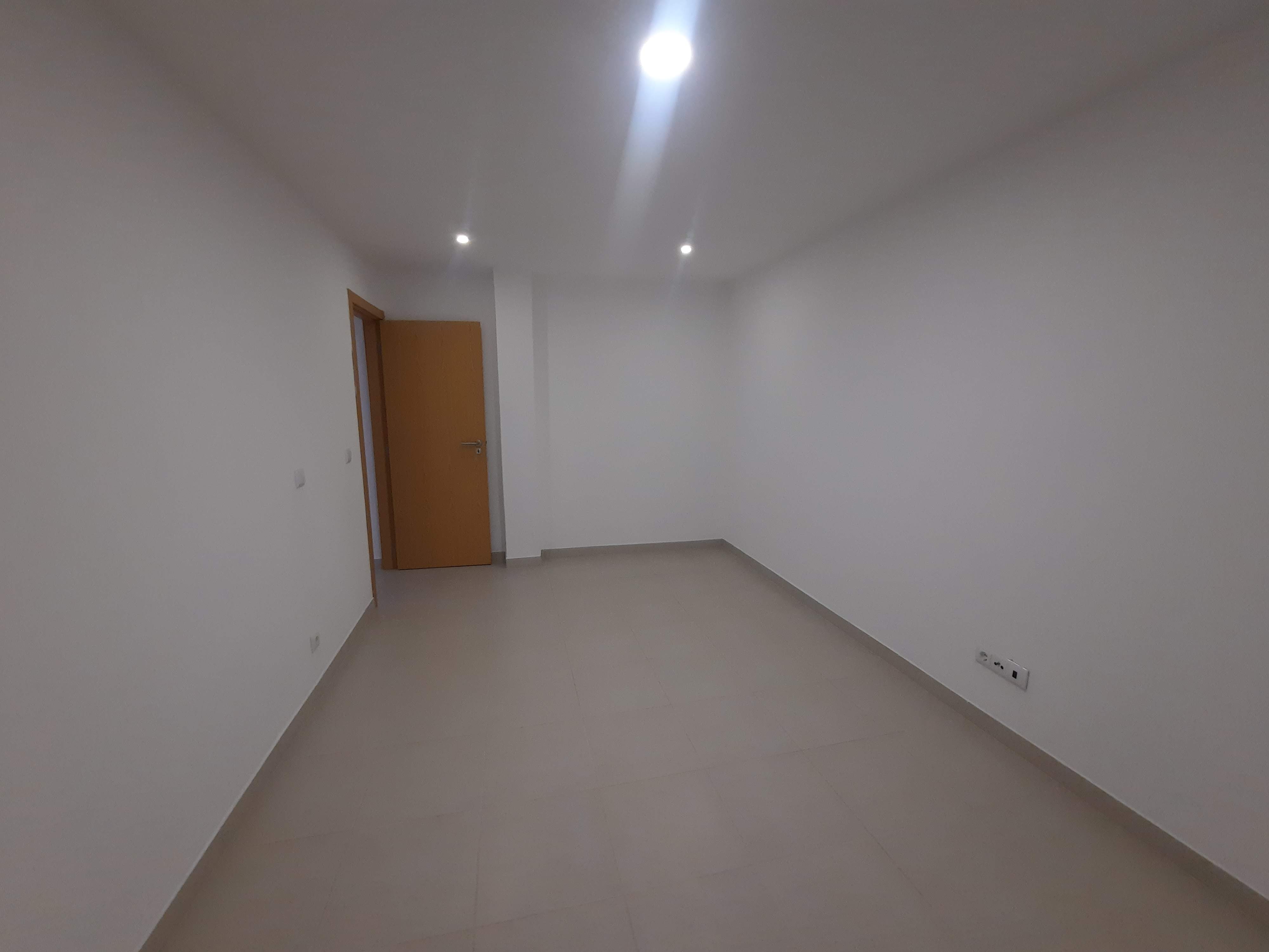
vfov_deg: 89.9
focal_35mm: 13
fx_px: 477
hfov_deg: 106.2
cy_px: 476
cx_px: 634
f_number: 2.2
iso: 160
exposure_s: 1/50
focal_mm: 1.74
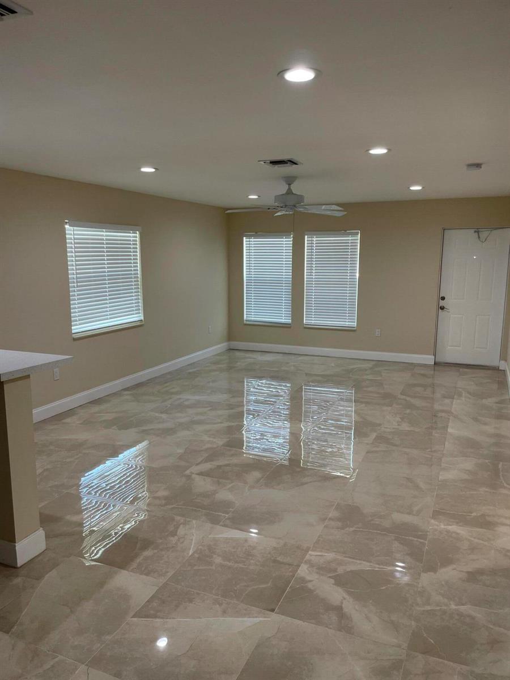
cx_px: 255
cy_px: 340
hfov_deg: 53.1
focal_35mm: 26
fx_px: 511
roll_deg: +0.9
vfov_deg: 67.3
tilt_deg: -8.3
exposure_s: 1/120
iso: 100
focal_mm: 4.2
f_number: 1.6
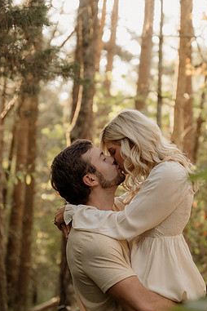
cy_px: 151
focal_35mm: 124
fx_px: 1069
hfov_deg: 11.1
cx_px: 117
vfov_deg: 16.5
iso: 500
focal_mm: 70
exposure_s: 1/200
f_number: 2.8
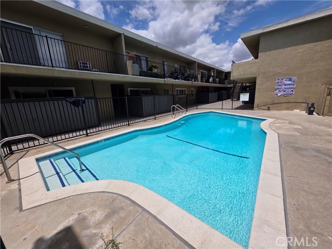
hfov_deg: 106.2
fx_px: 125
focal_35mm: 13
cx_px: 166
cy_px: 124
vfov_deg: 89.9
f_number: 1.9
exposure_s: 1/4217
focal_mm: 2.2
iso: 40
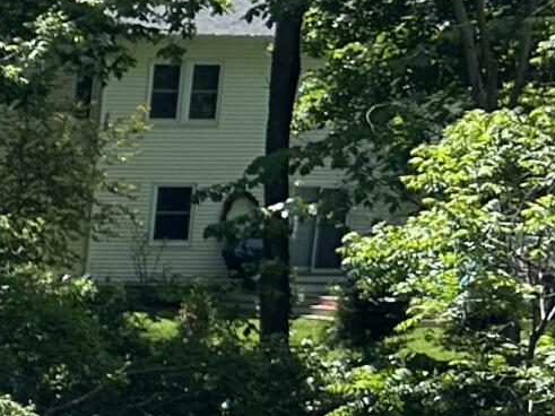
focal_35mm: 159
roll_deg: -0.5
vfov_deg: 9.1
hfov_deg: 9.9
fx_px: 2549
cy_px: 588
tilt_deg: -9.4
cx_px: -1026
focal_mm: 5.7
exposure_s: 1/2165
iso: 50
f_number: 1.5
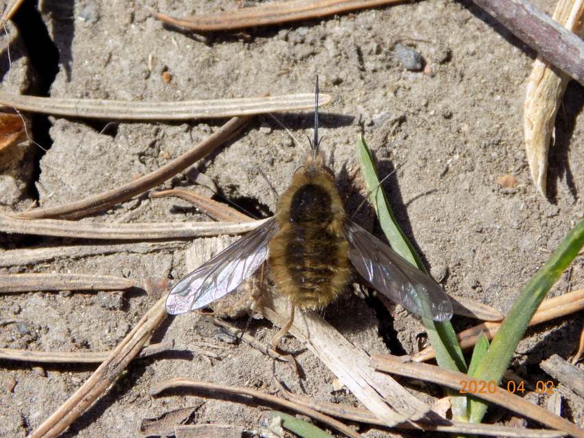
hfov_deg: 14.9
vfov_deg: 11.2
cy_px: 219
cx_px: 292
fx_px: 2227
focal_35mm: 132
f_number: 5
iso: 80
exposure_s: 1/250
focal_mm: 23.4
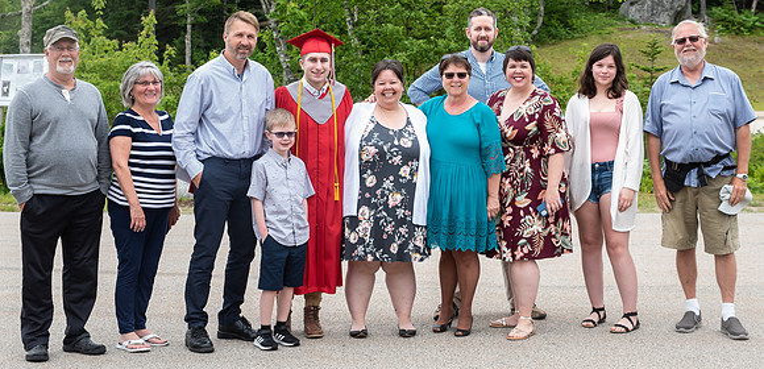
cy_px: 138
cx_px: 404
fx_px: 1528
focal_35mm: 78
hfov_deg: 28.1
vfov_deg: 13.8
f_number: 5
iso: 500
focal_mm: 52
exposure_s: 1/320
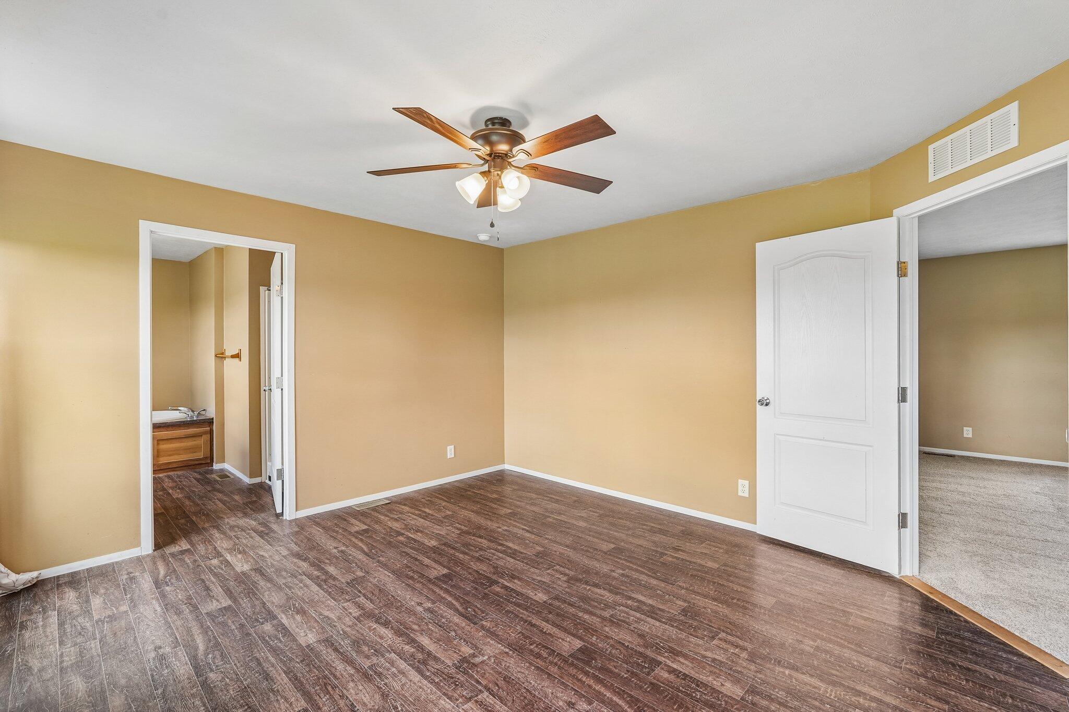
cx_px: 534
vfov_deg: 72.0
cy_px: 356
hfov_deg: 95.0
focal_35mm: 16
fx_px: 490
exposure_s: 1/30
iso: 400
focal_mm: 16.5
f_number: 8
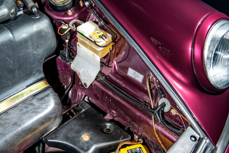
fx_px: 331
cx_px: 114
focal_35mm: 52
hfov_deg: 38.2
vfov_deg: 26.0
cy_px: 76
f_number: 10
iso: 160
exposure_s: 1/100
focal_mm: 52
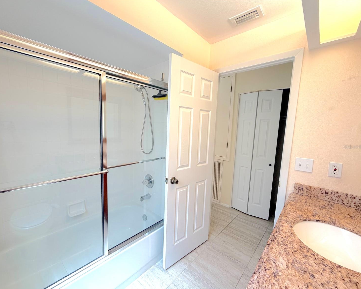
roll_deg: -1.1
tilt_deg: -6.6
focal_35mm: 15
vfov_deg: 84.0
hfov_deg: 96.7
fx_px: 160
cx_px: 168
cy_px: 147
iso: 125
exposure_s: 1/120
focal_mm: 2.22
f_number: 2.2
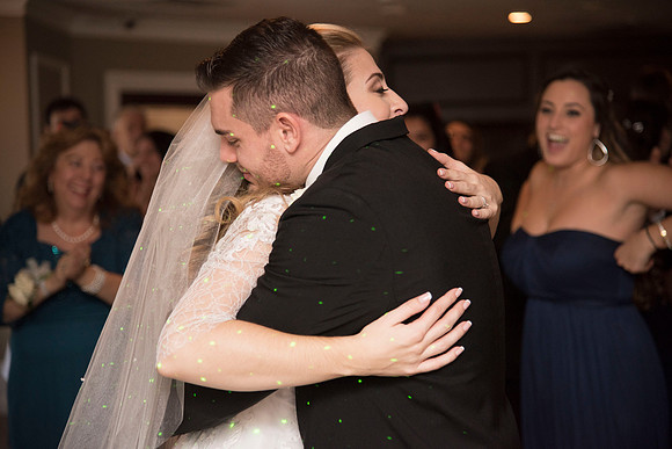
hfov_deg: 21.5
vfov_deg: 14.4
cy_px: 224
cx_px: 336
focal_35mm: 95
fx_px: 1774
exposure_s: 1/200
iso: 1000
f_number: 4
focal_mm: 95
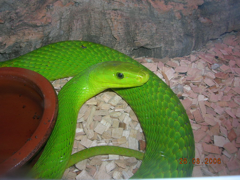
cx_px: 120
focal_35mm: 34
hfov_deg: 54.0
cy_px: 90
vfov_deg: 41.8
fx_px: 236
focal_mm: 5.7
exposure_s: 1/60.1
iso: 50
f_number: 4.9
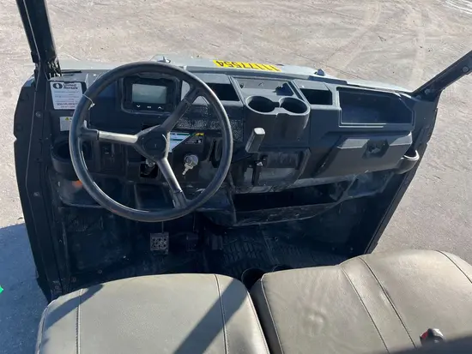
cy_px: 177
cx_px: 236
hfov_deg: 67.3
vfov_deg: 53.1
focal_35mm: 26
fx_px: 355
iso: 50
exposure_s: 1/1266
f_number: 1.6
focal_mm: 5.1
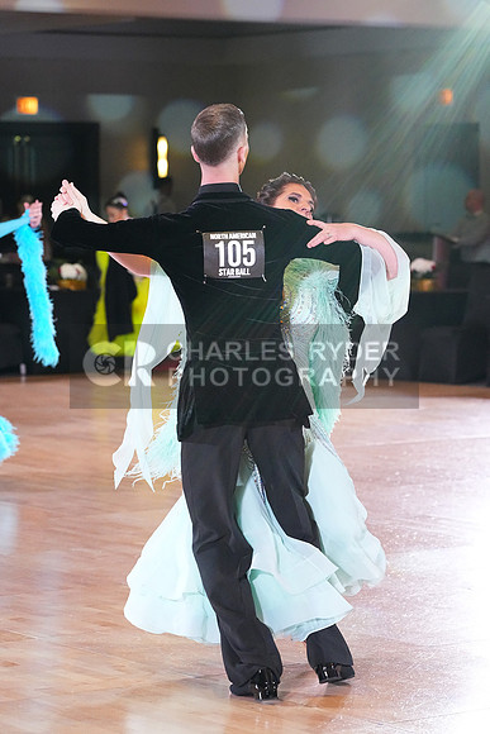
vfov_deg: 16.4
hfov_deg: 11.0
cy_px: 367
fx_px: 2550
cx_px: 245
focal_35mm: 125
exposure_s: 1/400
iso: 8000
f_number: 5
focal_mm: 125
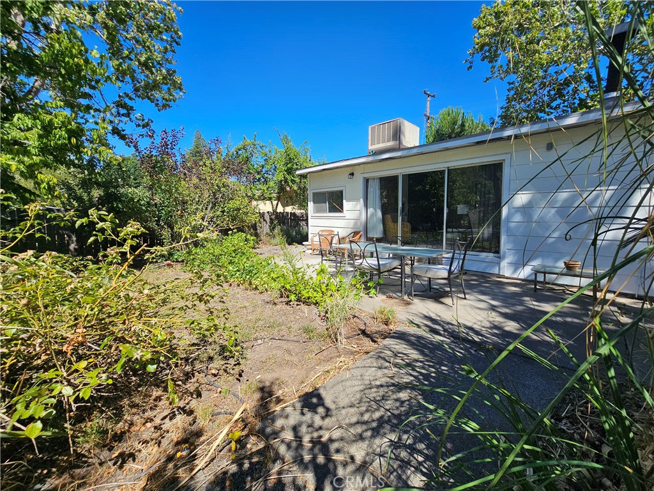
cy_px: 246
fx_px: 246
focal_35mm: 13
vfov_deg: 89.9
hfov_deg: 106.2
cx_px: 327
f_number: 2.2
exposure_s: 1/1538
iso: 50
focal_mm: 2.2
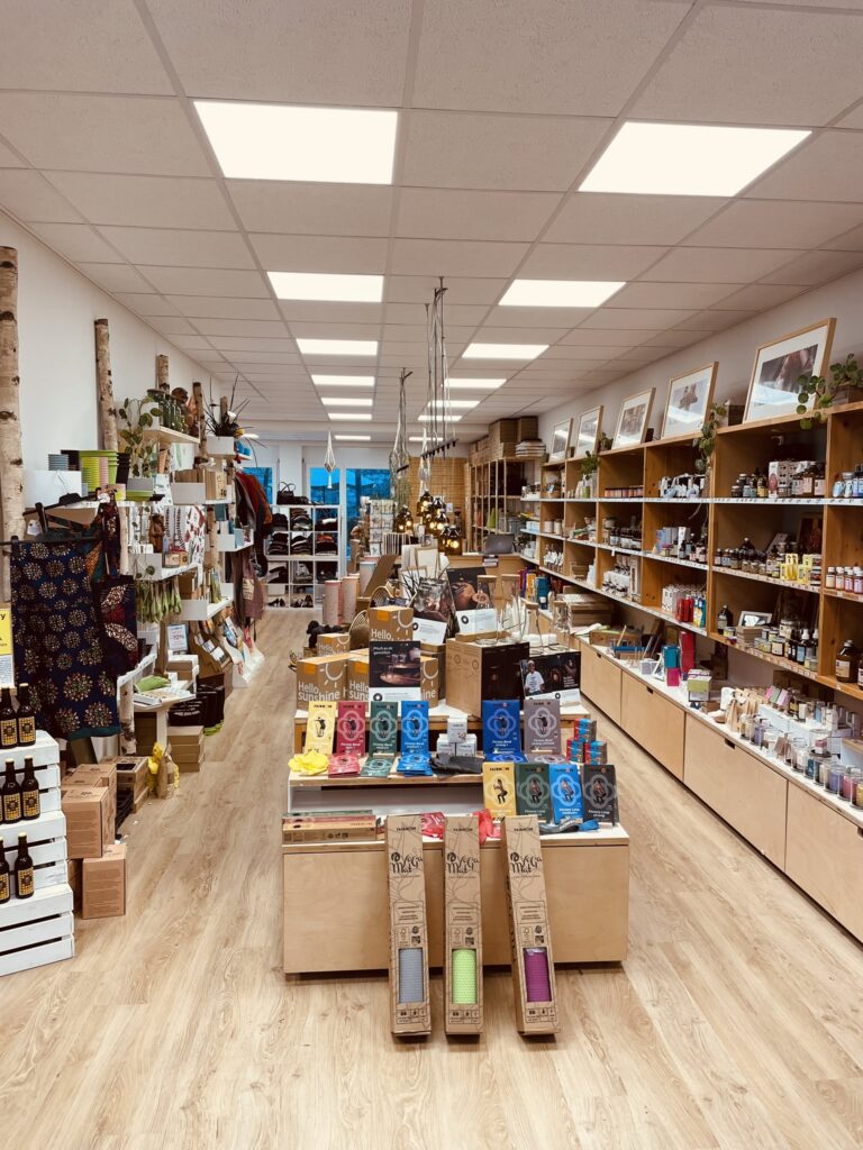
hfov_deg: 53.1
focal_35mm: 26
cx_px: 432
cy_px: 575
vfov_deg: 67.3
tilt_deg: -5.0
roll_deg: +0.3
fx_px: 864
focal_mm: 4.2
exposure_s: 1/100
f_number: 1.6
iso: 64
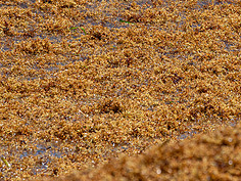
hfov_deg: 4.0
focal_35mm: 501
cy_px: 19
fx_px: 3488
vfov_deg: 3.0
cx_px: 176
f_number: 10
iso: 640
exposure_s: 1/1250
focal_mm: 212
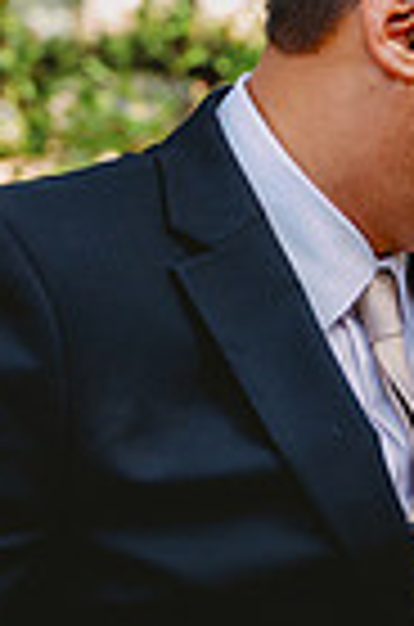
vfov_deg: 11.9
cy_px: 563
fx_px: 2982
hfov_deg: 7.8
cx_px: 612
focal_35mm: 172
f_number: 3.5
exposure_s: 1/320
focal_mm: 53
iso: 500
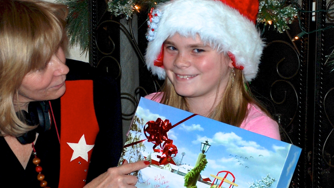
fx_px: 1461
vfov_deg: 7.3
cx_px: 176
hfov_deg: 13.0
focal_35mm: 165
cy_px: 143
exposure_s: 1/60
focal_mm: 52
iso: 200
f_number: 5
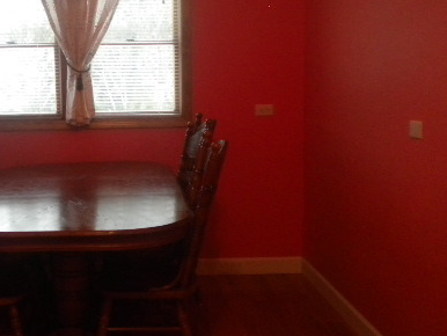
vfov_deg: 25.3
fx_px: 749
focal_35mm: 58
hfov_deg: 32.5
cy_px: 168
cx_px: 101
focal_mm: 6.3
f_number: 3.1
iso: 400
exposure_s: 1/35.1
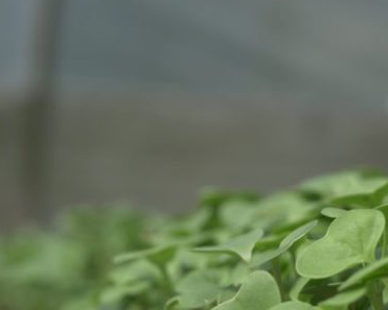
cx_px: 272
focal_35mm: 101
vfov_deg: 15.1
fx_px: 1160
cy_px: 260
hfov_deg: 18.9
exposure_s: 1/1000
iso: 160
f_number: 3.5
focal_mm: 25
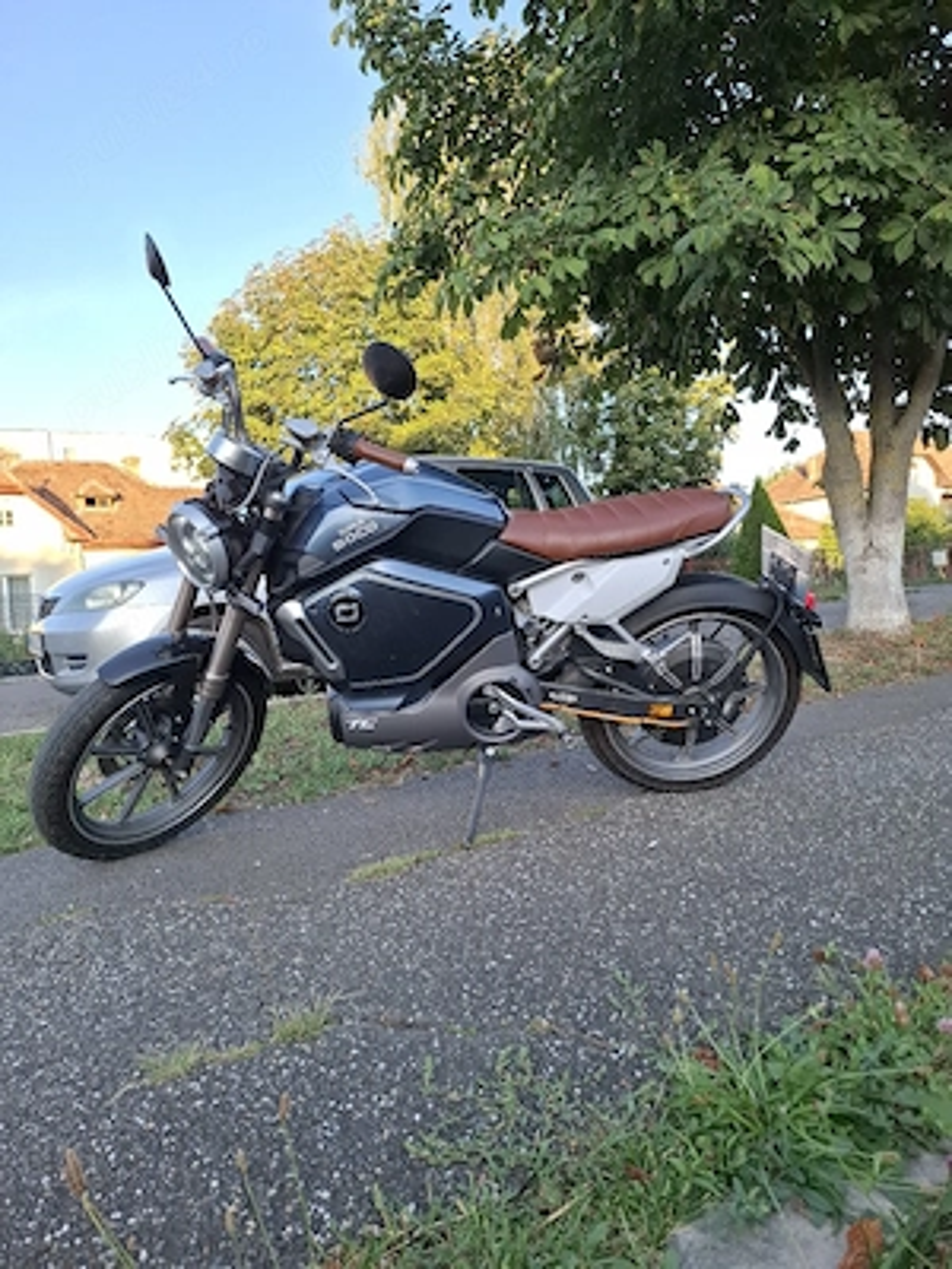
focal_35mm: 23
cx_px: 476
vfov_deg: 73.9
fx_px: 843
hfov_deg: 58.9
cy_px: 634
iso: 50
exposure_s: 1/263
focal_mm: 5.54
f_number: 1.8
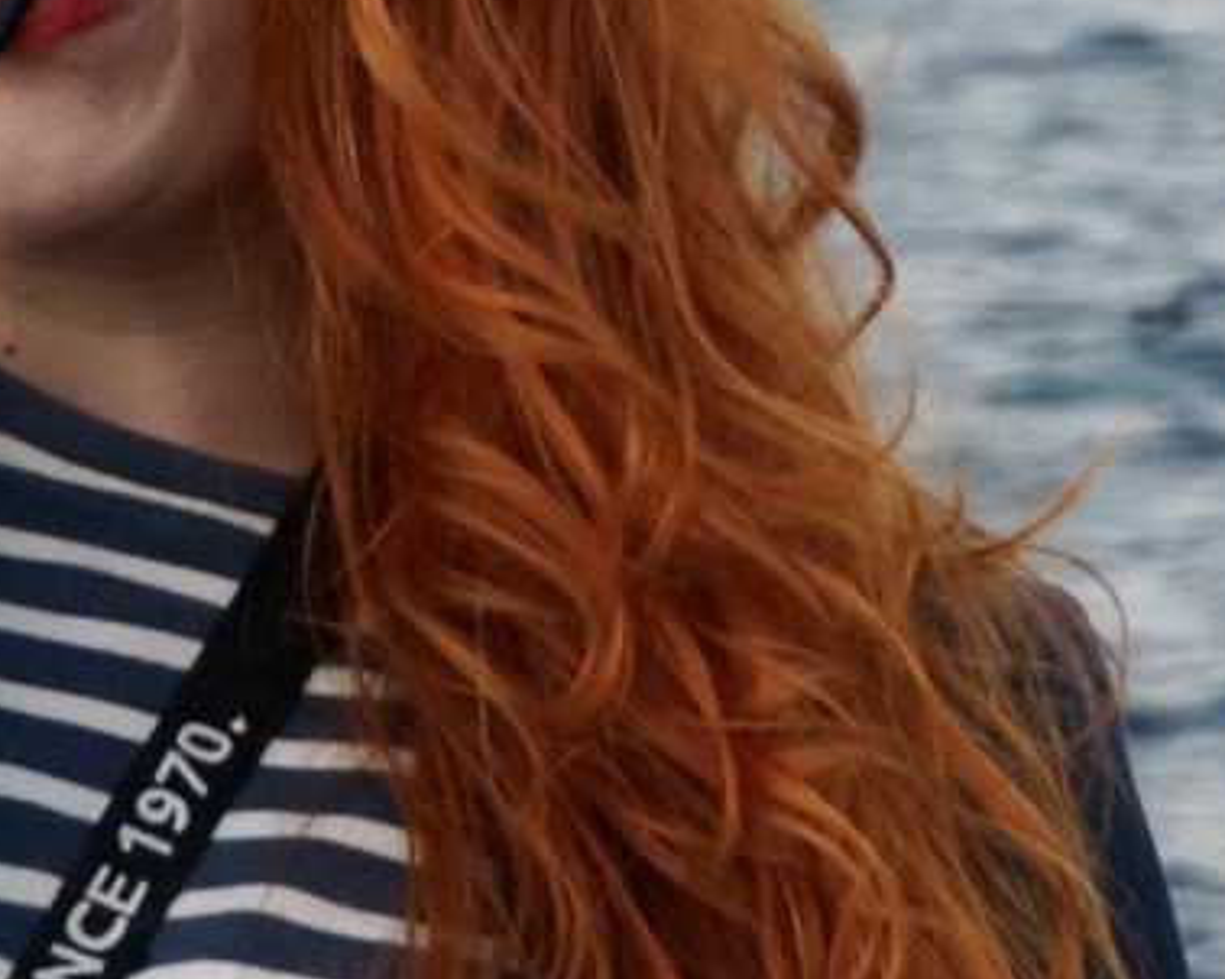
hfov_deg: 6.8
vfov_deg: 5.5
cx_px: -259
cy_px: 454
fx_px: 10255
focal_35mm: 283
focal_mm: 47
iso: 800
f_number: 5.6
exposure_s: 1/160
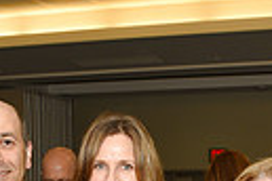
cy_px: 388
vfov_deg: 9.1
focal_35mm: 139
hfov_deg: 14.7
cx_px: 221
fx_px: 1050
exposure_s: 1/60
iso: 200
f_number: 5
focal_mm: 31
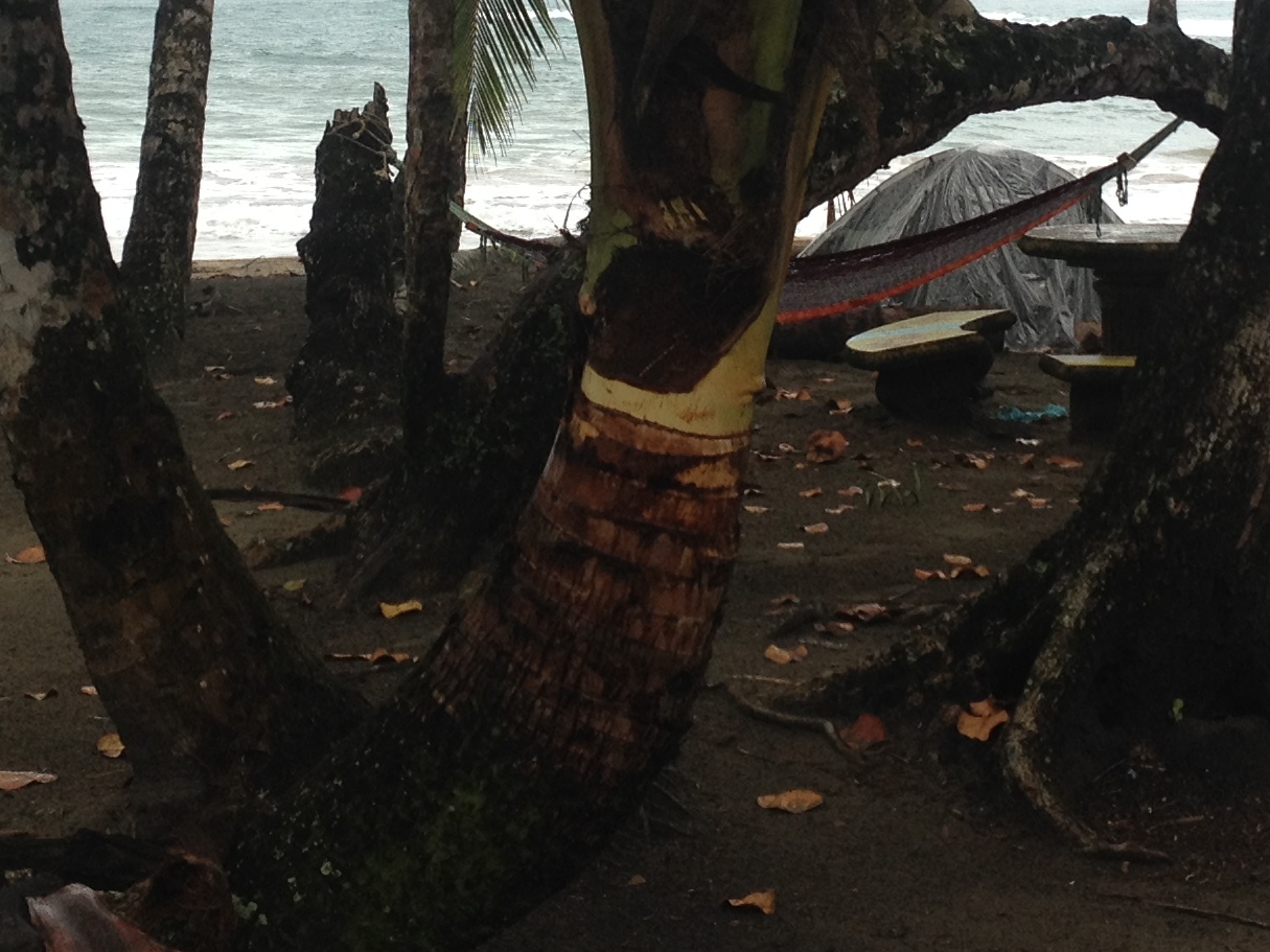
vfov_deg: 15.5
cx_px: 731
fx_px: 3448
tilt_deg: -4.5
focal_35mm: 94
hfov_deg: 20.9
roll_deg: -0.2
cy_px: 65
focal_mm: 4.28
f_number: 2.4
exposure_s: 1/295
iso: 50
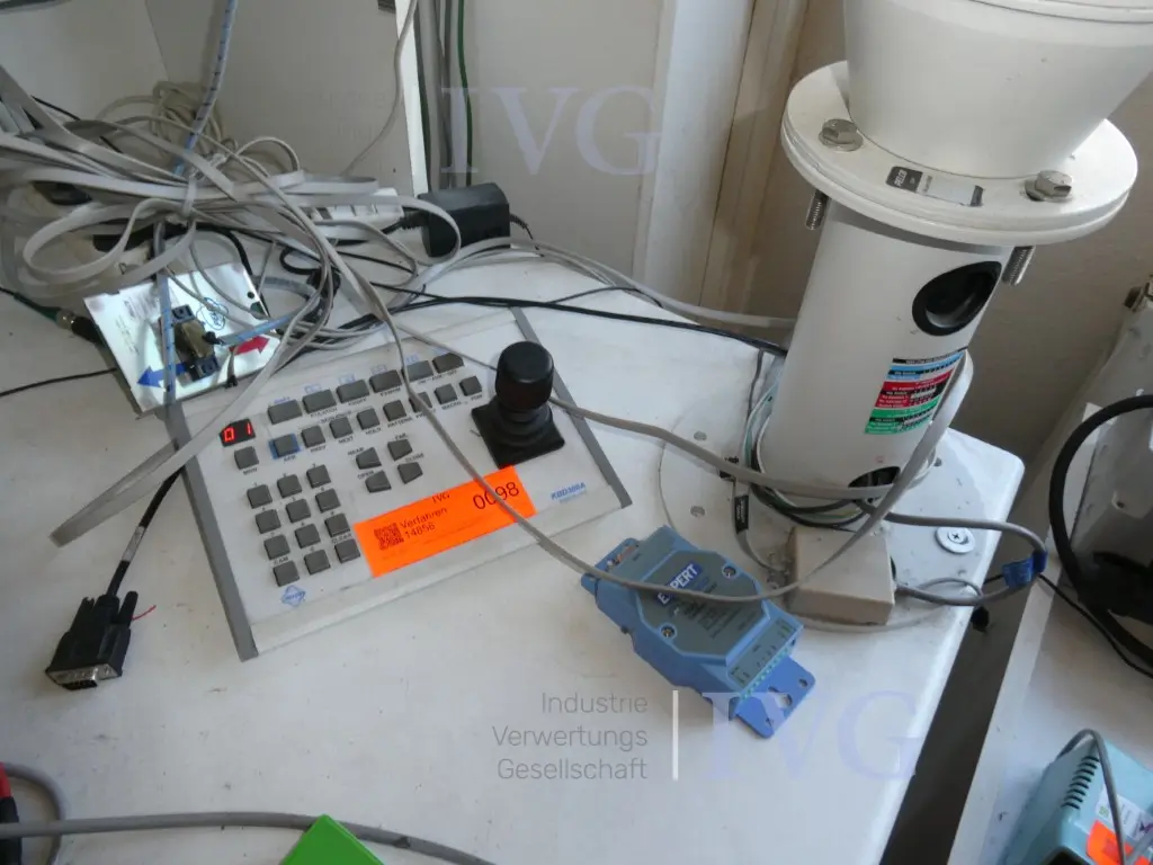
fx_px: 799
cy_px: 432
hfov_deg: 71.6
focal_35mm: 24
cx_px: 576
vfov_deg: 56.8
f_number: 3.3
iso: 200
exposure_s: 1/60
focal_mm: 4.3
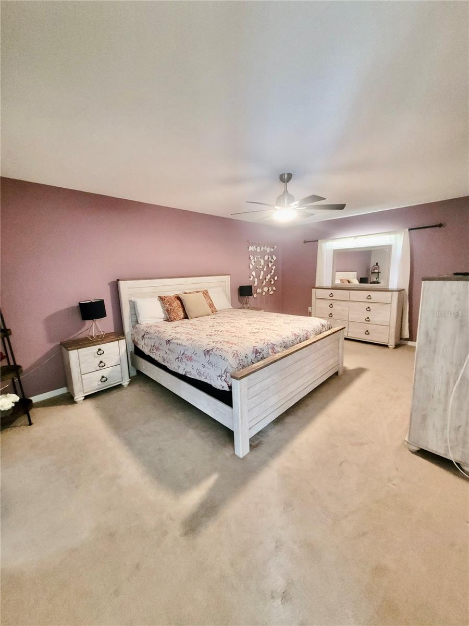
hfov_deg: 89.9
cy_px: 313
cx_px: 234
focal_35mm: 13
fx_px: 235
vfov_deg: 106.2
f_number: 2.2
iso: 640
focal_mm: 1.74
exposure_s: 1/24
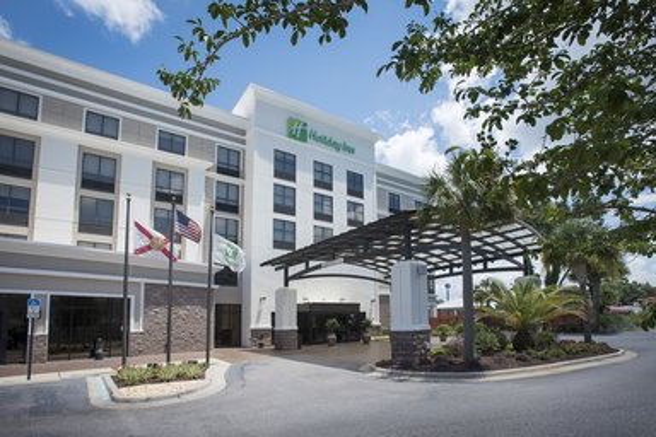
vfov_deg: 70.4
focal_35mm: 17
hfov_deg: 93.3
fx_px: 310
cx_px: 328
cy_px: 218
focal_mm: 17
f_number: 8
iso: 200
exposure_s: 1/500
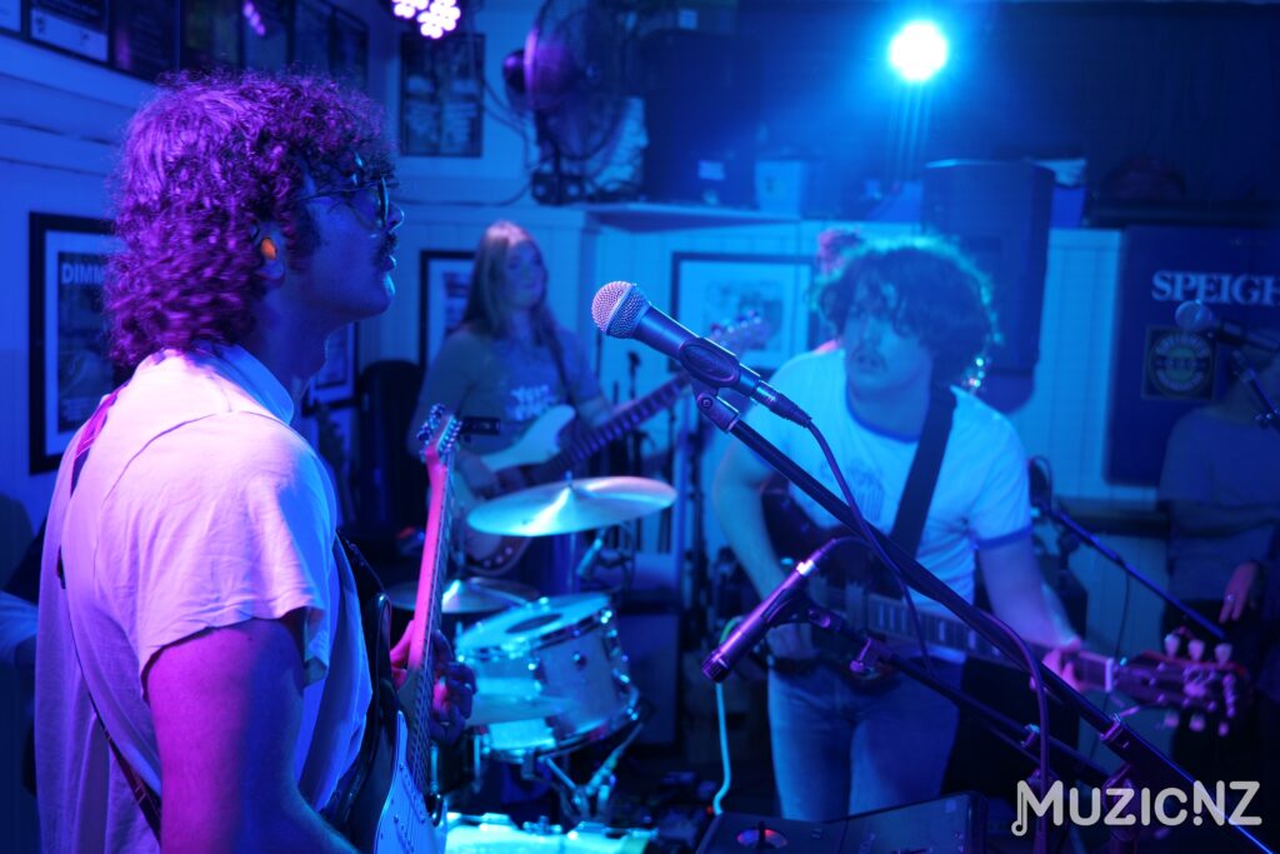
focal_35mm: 36
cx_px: 640
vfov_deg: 36.9
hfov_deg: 53.1
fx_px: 1280
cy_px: 427
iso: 640
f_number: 4.5
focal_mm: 36
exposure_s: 1/60
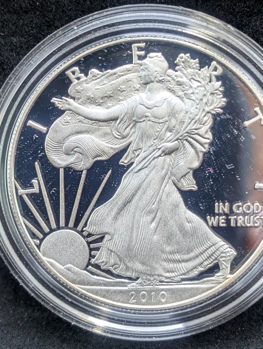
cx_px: 142
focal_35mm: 81
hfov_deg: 18.2
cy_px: 145
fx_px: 819
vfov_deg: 24.1
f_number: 1.68
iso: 357
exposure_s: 1/73.7
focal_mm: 6.9
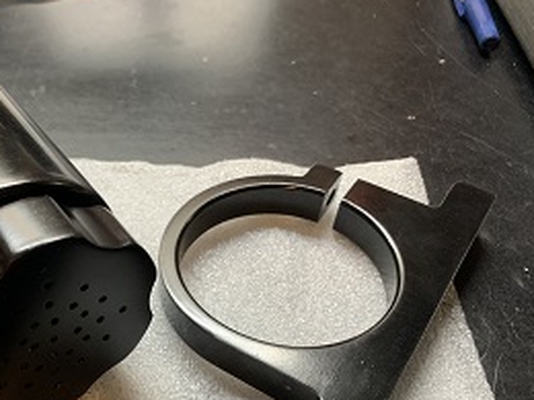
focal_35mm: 40
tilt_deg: -50.6
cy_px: 295
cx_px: 142
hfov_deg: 45.4
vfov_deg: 35.2
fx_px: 617
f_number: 1.8
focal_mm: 4.25
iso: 320
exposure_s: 1/40
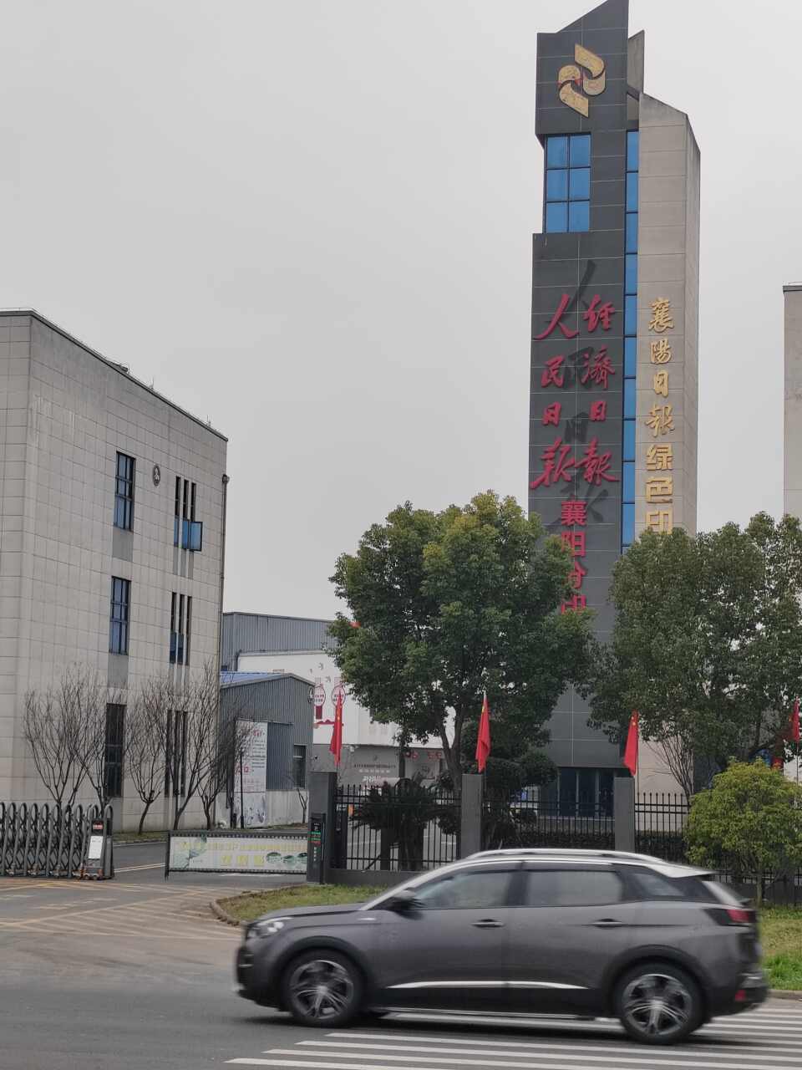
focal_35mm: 69
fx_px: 2131
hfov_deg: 21.3
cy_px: 535
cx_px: 401
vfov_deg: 28.2
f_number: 1.8
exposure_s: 1/320
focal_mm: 6.14
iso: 100
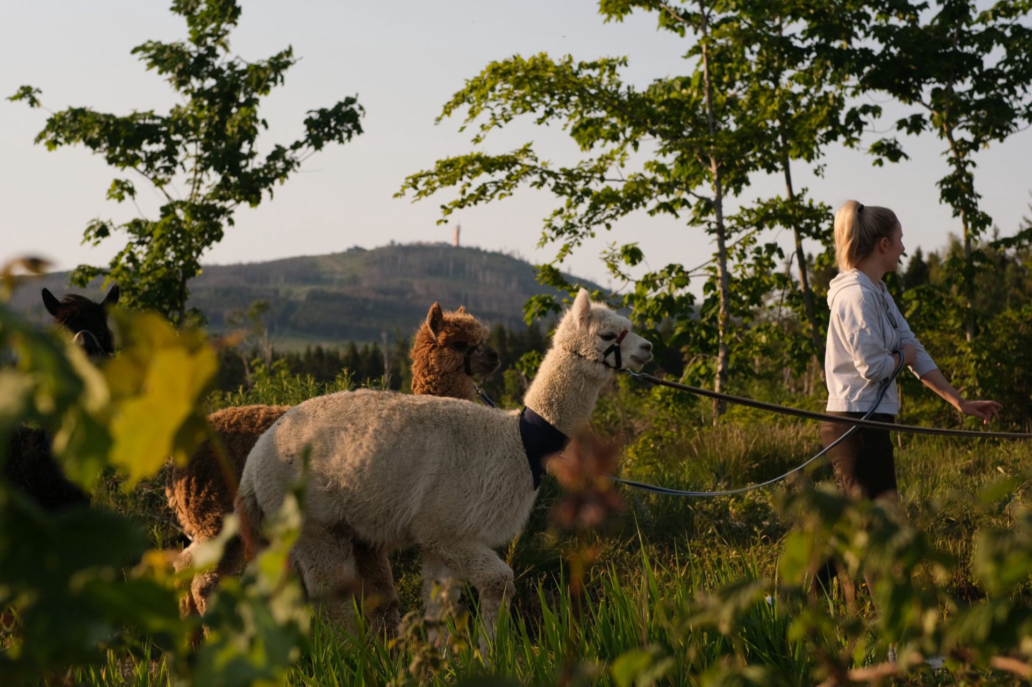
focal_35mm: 84
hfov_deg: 24.2
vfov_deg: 16.3
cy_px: 344
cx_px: 516
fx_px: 2407
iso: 800
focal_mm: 56
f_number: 4
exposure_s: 1/2700
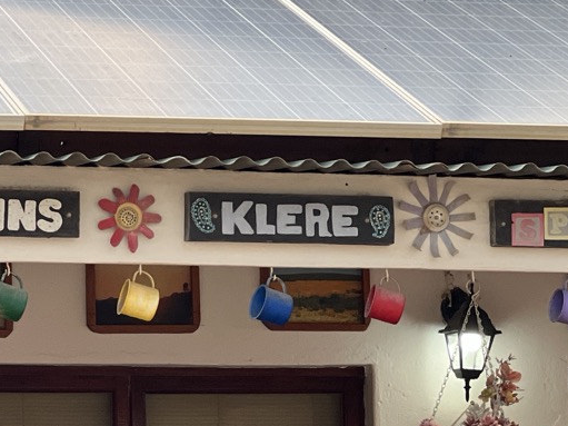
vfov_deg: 7.7
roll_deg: +1.8
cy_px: 318
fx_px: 3166
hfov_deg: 10.2
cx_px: 158
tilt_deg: +8.0
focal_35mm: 193
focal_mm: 9
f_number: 2.8
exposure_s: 1/121
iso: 125
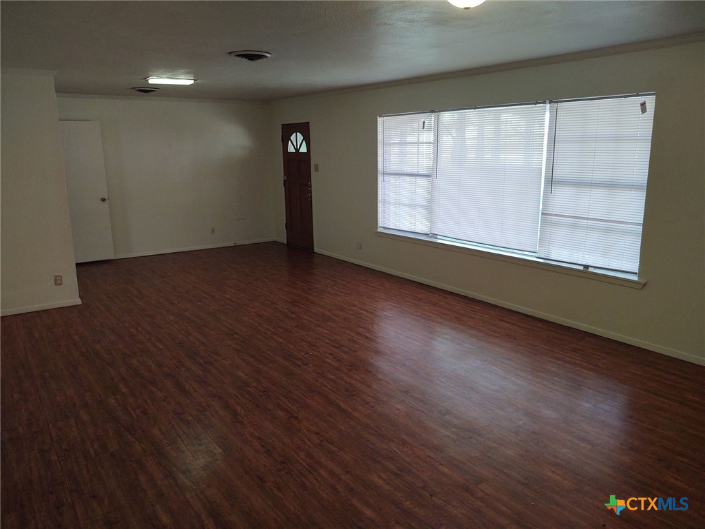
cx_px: 352
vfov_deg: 51.4
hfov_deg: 65.3
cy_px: 264
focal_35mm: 27
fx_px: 550
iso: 115
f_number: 1.7
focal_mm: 4.75
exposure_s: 1/120
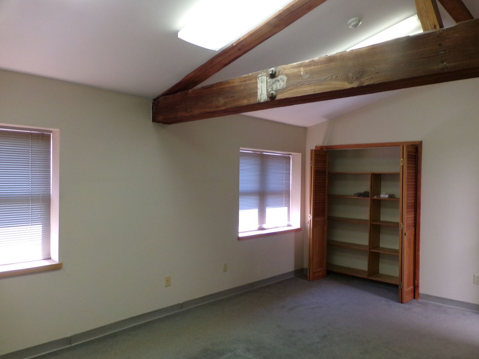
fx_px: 360
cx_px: 240
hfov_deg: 67.3
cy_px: 180
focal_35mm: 26
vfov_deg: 53.1
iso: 200
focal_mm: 4.7
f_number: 3.2
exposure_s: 1/45
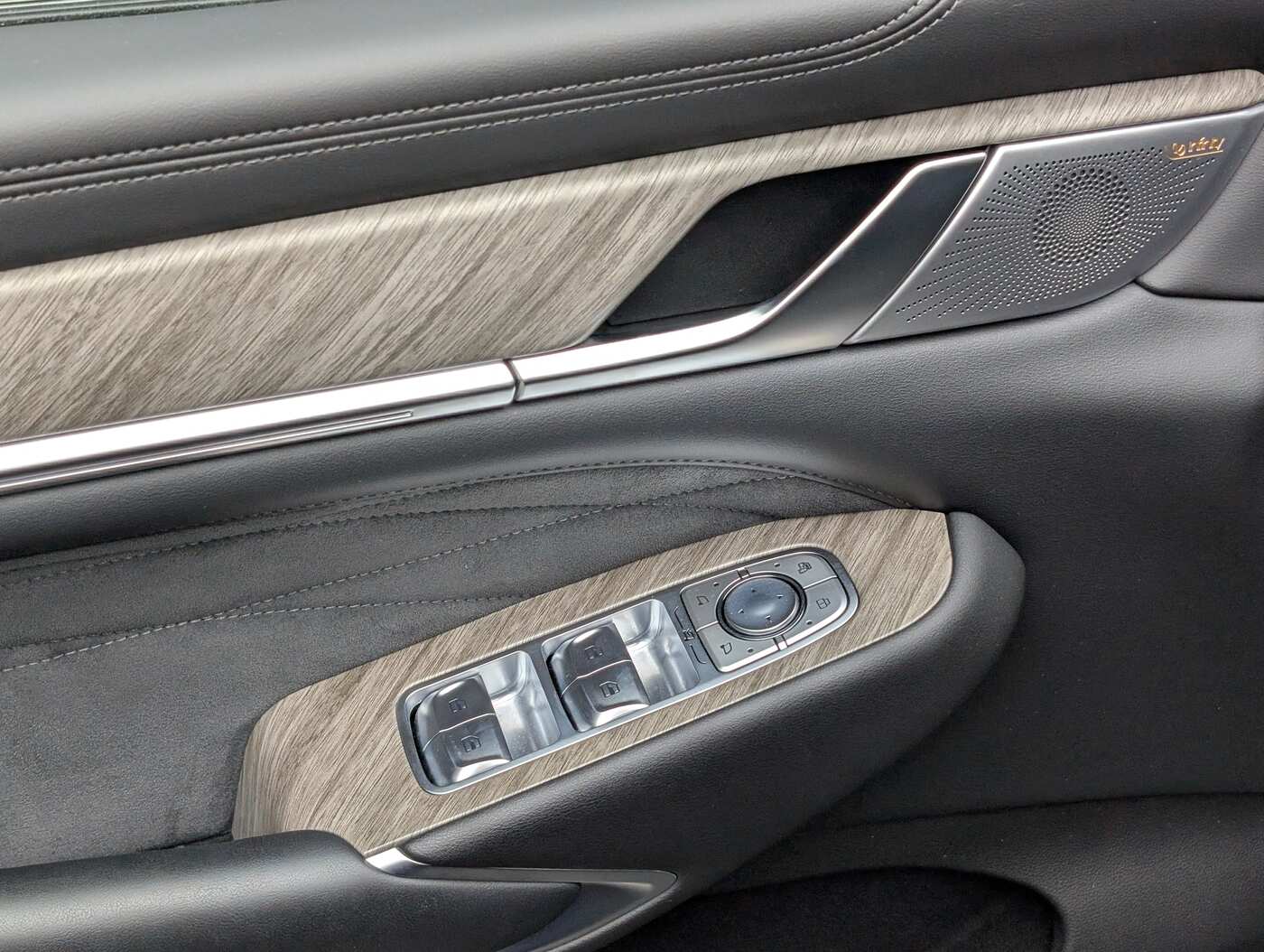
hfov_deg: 38.9
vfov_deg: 29.7
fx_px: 1792
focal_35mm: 49
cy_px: 476
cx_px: 632
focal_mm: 6.9
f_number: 1.68
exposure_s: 1/151
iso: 76
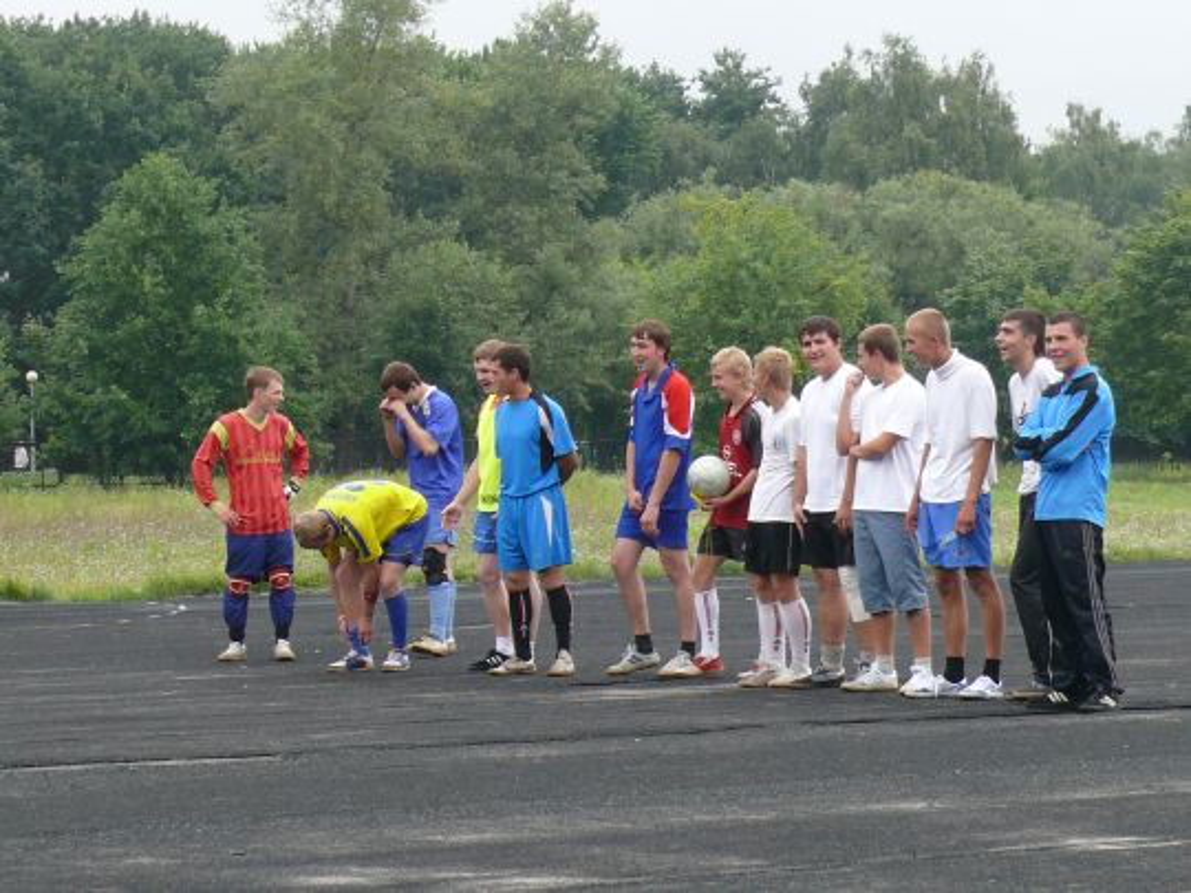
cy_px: 446
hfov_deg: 15.4
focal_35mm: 128
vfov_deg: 11.6
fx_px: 4404
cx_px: 596
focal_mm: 15.2
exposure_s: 1/160
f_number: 4
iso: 100
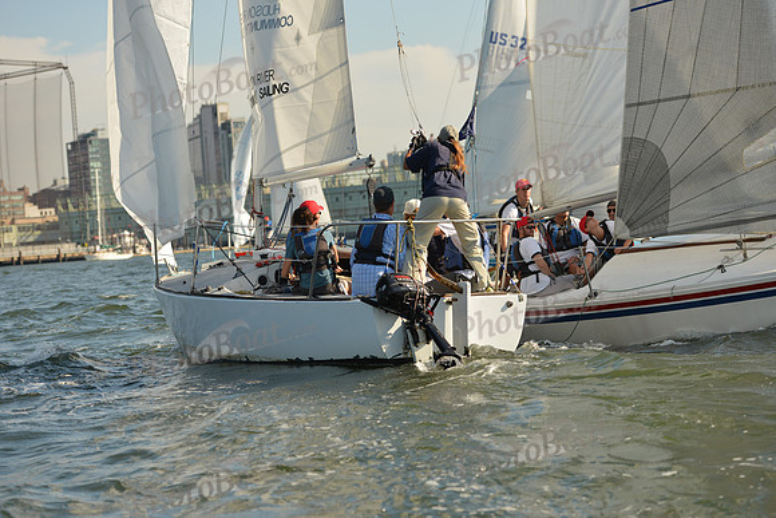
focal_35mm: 80
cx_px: 388
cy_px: 259
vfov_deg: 17.1
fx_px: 1725
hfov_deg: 25.4
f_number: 4
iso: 320
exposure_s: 1/1250
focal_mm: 80
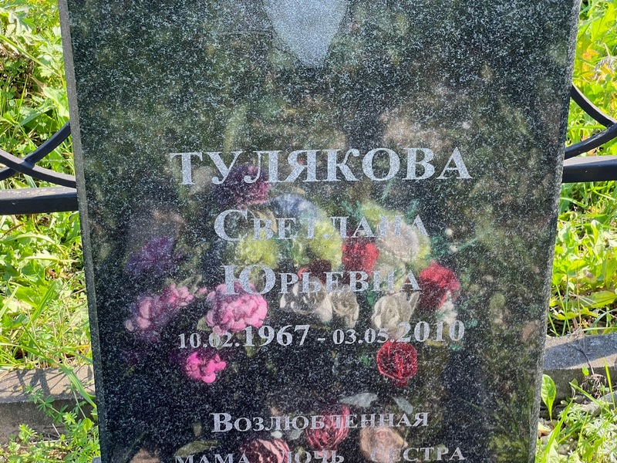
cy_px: 232
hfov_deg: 25.3
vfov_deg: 19.1
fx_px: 1372
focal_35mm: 77
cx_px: 308
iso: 50
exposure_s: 1/99
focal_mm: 9
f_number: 2.8
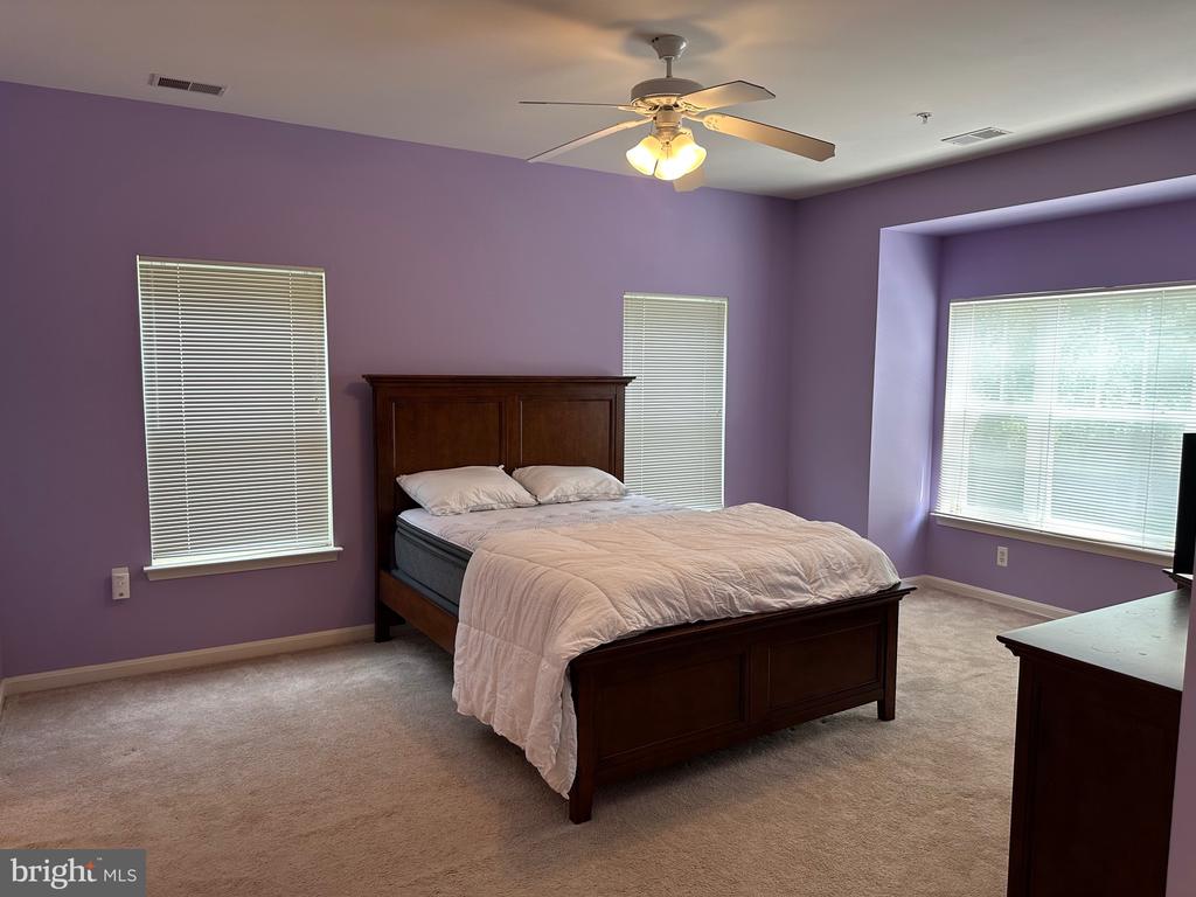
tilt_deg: -6.7
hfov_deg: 71.6
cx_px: 598
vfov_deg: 56.8
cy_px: 448
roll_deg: -1.2
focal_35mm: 24
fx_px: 829
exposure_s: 1/120
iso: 125
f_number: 1.78
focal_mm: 6.86
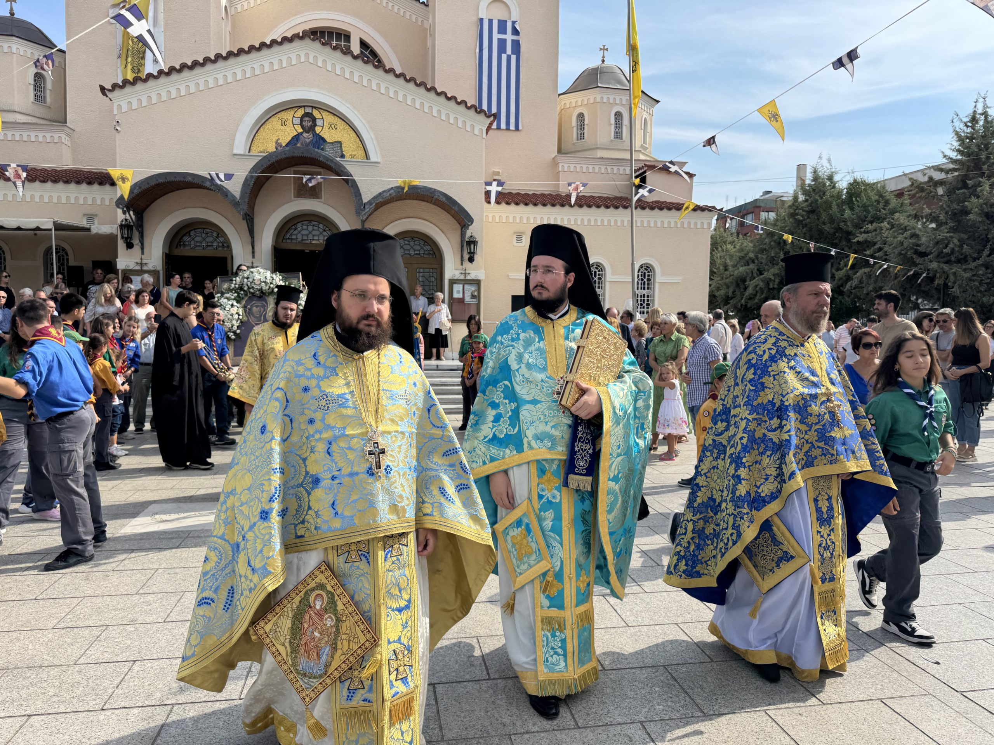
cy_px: 372
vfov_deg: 56.8
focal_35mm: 24
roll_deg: +0.2
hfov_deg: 71.6
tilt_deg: -3.0
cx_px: 497
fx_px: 689
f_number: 1.78
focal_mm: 6.76
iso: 80
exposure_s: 1/3096
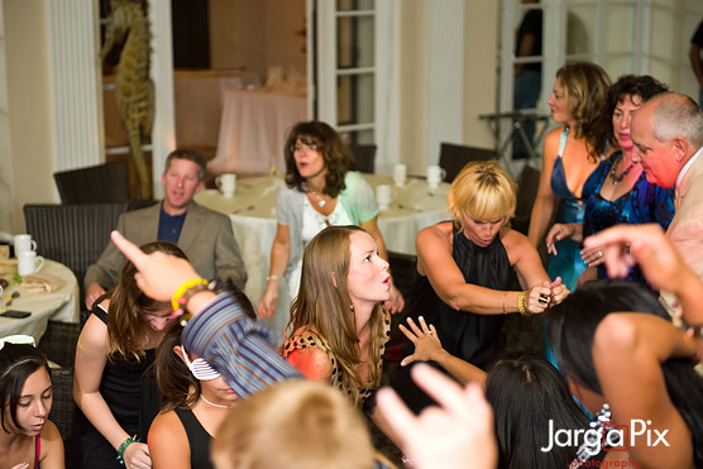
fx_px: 1426
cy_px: 243
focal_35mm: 73
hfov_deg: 27.7
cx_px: 346
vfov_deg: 18.7
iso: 1600
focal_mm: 70
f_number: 3.2
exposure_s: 1/125
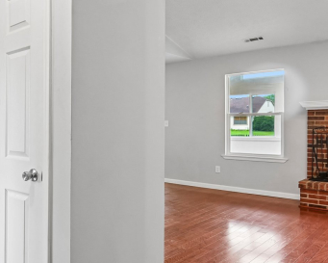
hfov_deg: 47.9
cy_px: 120
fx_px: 320
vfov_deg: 44.5
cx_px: 25
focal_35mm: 33
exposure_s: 1/13
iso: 400
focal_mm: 16
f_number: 8
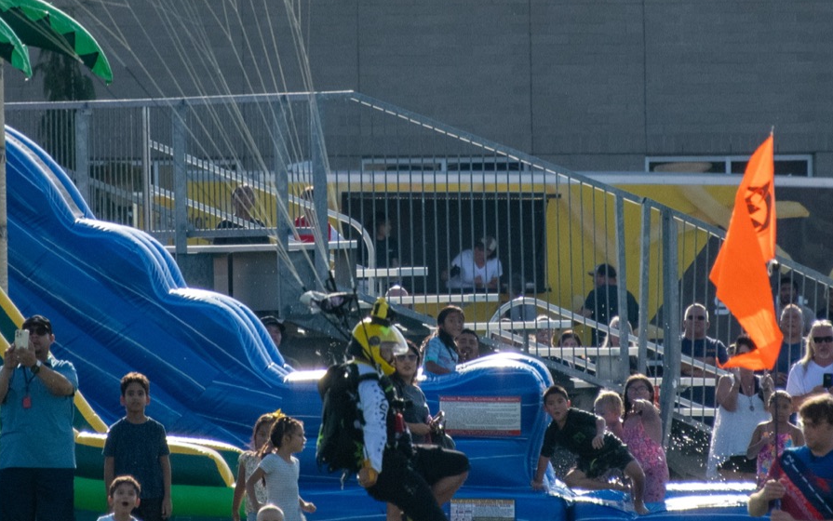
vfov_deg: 1.4
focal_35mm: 922
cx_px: 403
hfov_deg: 2.3
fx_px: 20938
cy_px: 103
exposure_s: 1/8000
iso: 2000
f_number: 5.6
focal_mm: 300
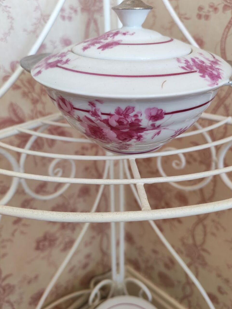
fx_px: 250
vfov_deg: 63.5
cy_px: 155
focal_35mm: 28
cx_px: 117
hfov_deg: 49.7
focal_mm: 6.12
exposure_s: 1/100
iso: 1600
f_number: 1.9
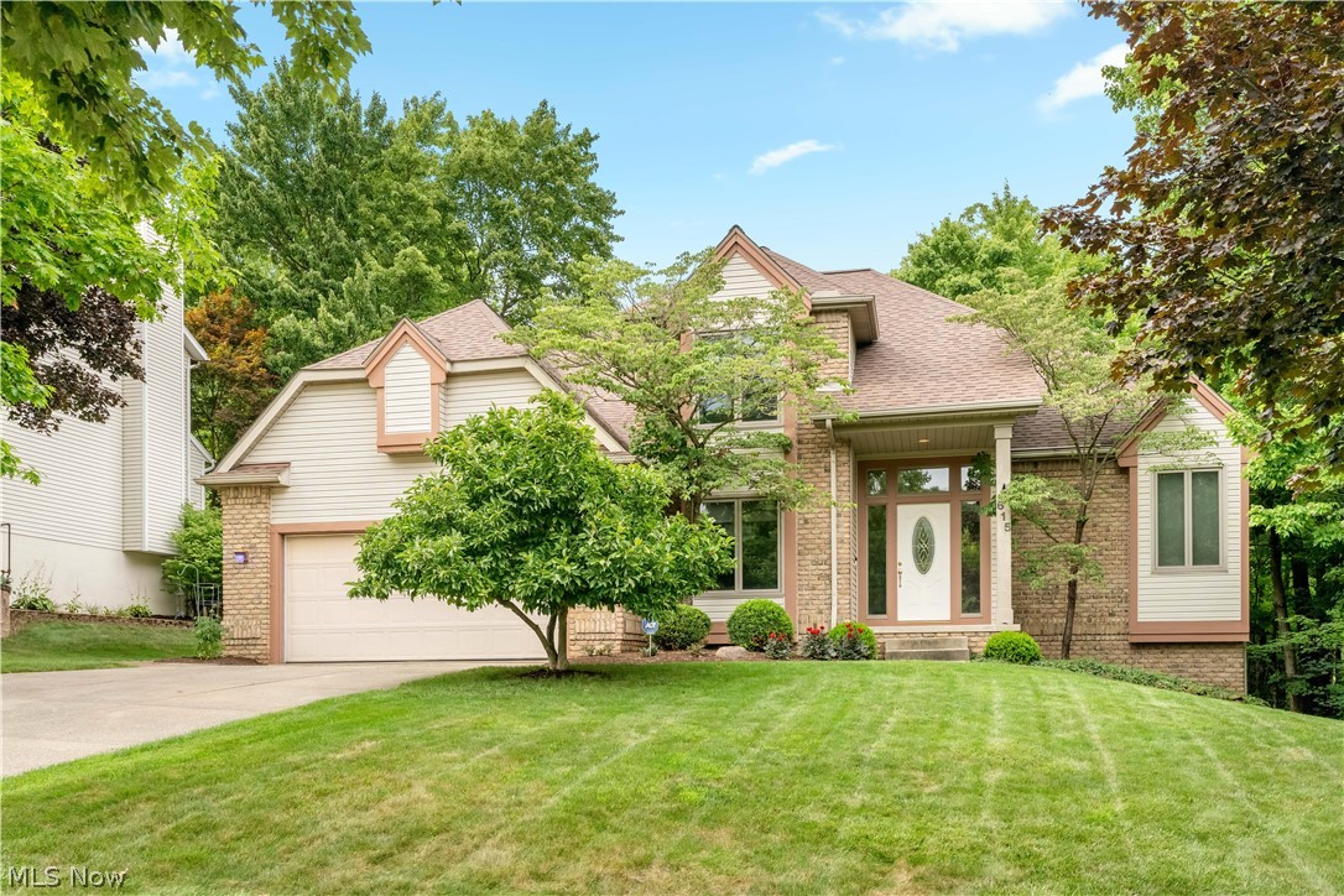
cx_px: 672
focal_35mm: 29
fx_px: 1083
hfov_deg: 63.7
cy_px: 448
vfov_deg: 45.0
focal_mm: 29
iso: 400
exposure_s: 1/200
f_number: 8
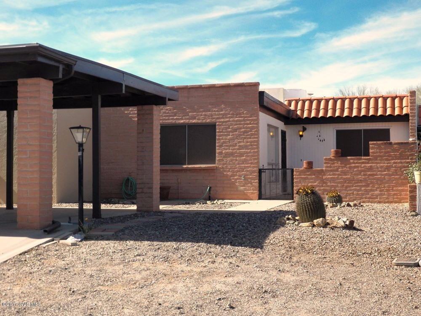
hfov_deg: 34.3
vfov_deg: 26.1
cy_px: 158
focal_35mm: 56
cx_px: 210
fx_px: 681
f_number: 4
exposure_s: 1/1000
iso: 125
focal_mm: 10
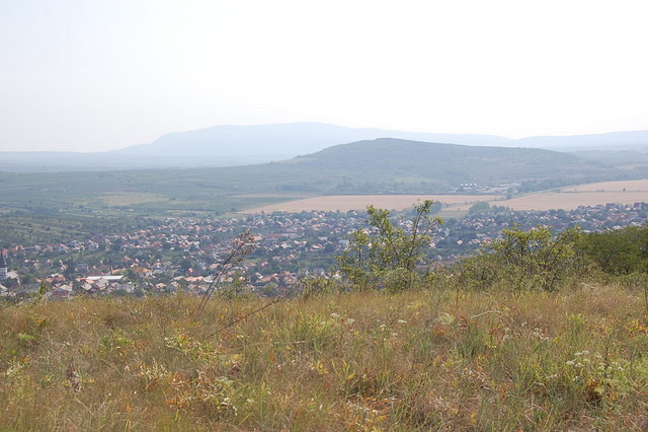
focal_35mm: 52
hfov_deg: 37.9
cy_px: 216
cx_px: 324
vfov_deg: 25.7
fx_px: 944
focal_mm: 35
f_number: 10
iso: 200
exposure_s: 1/400
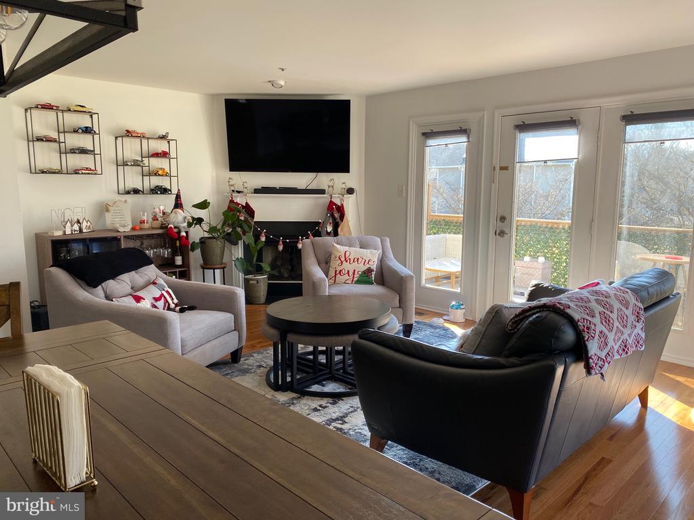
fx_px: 521
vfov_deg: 53.1
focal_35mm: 26
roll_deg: +0.0
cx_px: 347
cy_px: 260
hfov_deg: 67.3
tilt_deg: -8.4
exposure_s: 1/122
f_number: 1.8
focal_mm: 4.25
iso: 50
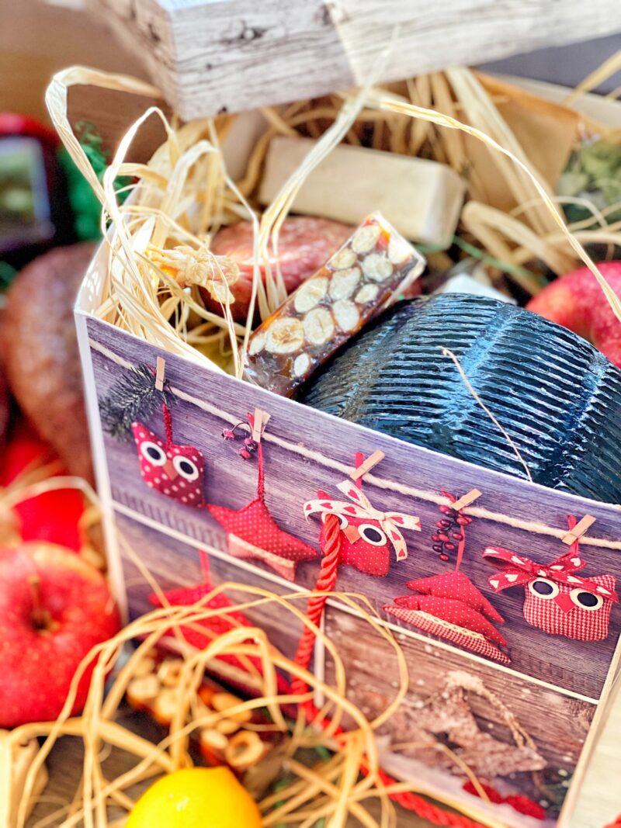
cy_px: 414
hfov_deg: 28.0
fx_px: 1244
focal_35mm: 52
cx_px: 310
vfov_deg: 36.8
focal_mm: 6
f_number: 2
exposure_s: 1/92
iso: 250
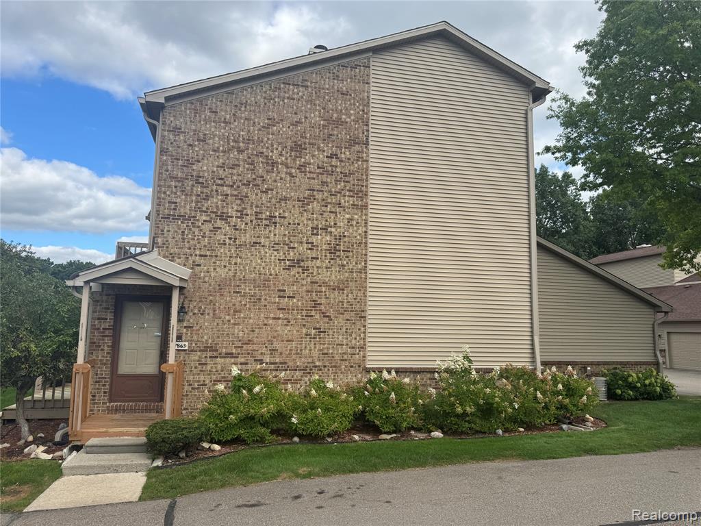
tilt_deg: +7.4
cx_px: 350
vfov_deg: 56.8
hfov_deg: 71.6
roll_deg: -1.1
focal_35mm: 24
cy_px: 263
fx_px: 486
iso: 80
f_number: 1.78
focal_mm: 6.76
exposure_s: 1/2174
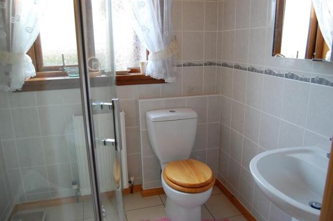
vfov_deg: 47.8
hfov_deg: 67.5
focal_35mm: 27
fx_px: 249
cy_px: 110
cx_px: 166
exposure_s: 1/60
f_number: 4
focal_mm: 18
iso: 400
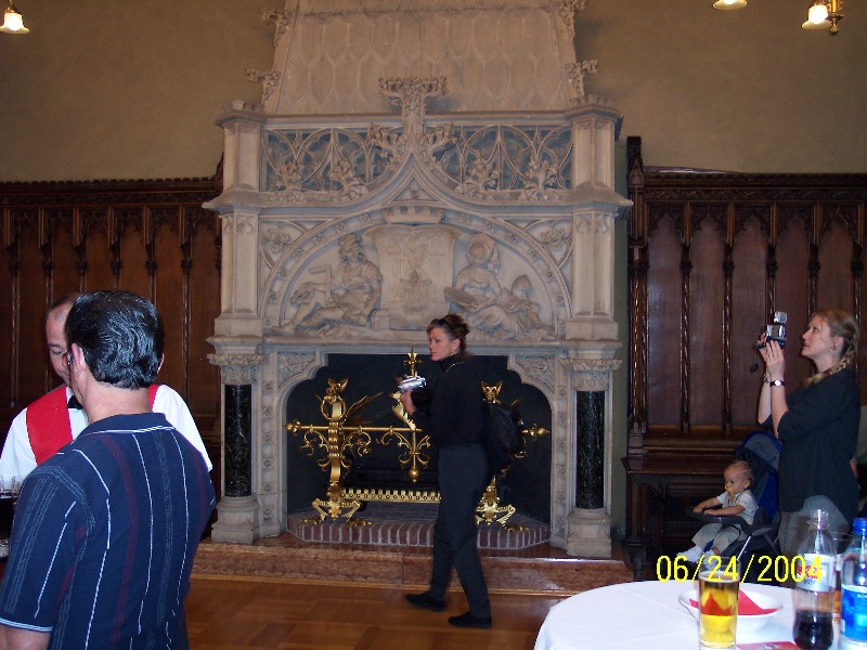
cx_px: 434
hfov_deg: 49.0
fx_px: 952
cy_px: 325
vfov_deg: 37.7
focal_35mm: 38
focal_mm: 8
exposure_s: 1/30
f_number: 2.8
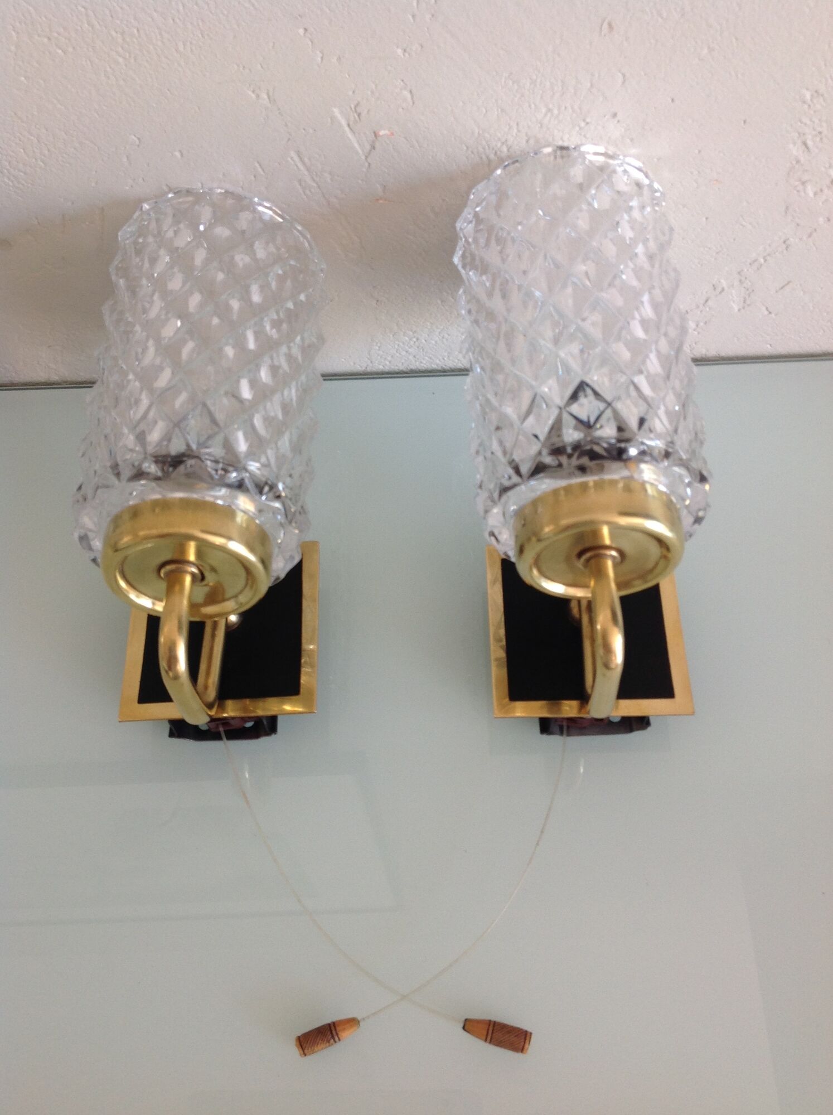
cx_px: 416
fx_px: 1126
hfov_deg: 40.6
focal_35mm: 35
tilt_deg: -62.7
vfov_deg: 52.7
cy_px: 558
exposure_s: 1/30
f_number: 2.4
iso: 50
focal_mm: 4.28
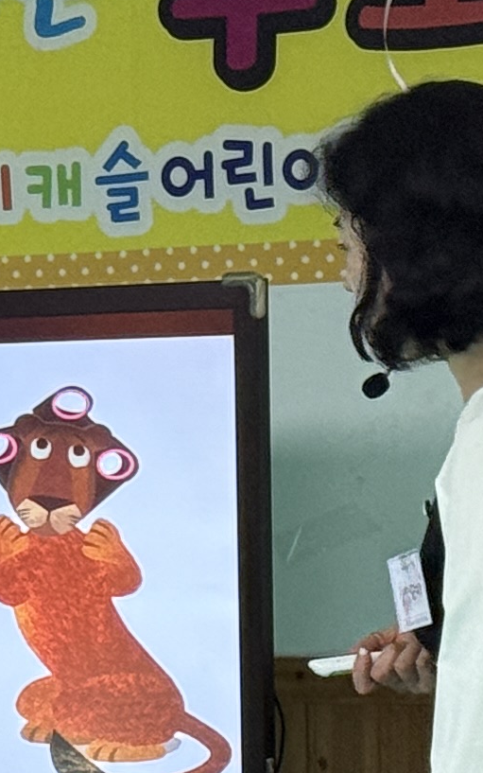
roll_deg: +2.5
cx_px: -685
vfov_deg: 8.3
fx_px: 5284
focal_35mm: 251
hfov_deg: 5.1
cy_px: 909
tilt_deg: -6.4
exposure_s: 1/60
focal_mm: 6.76
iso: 100
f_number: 1.78
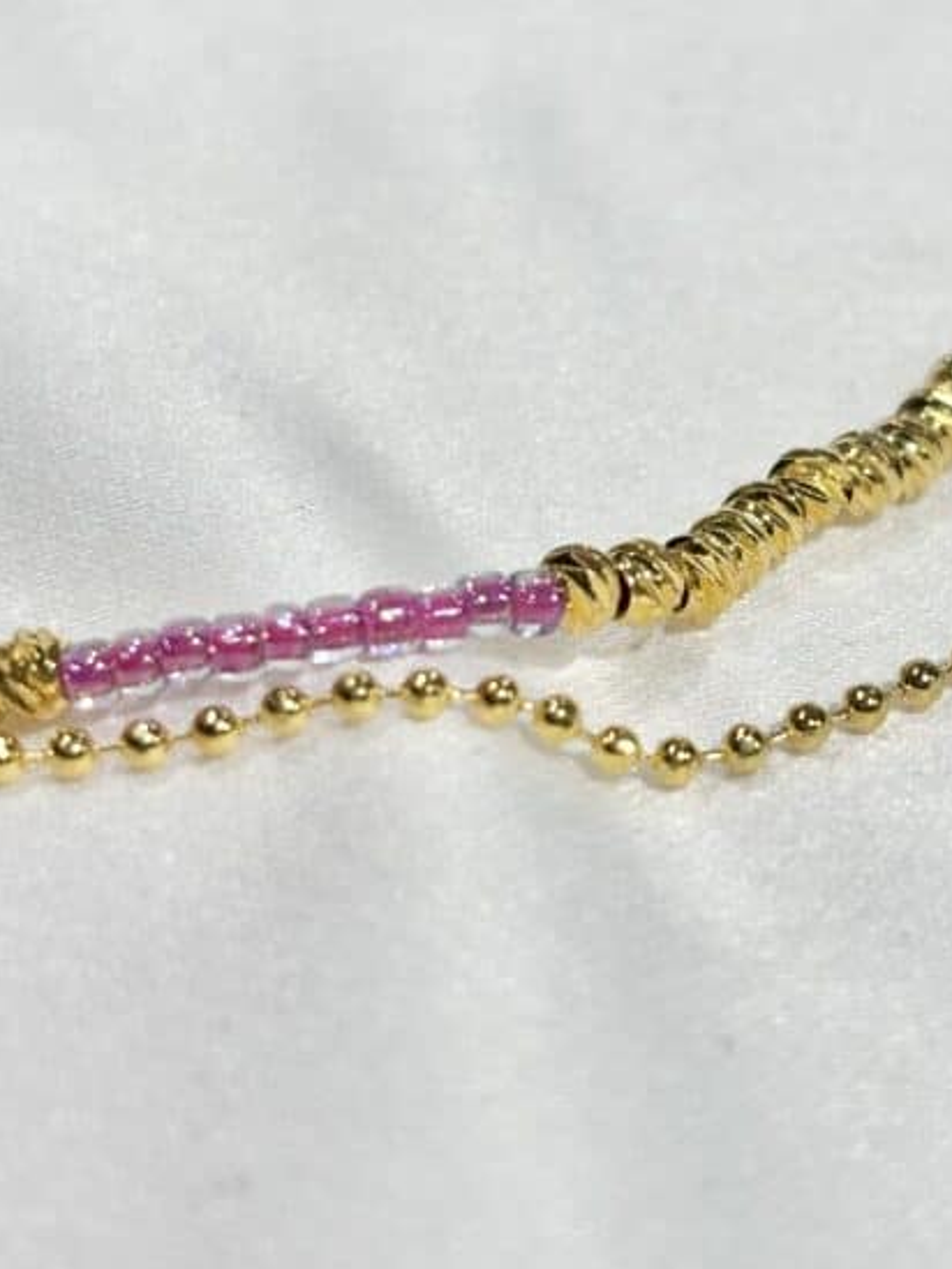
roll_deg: +0.7
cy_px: 552
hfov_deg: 15.2
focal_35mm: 97
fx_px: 3556
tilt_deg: -27.6
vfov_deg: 20.2
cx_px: 702
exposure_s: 1/385
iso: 32
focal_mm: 5.96
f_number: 1.6
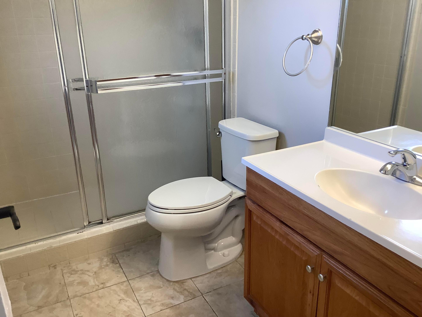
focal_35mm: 31
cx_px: 211
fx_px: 378
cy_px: 158
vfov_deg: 45.4
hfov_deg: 58.4
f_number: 2.4
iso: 100
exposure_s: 1/120
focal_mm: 3.3
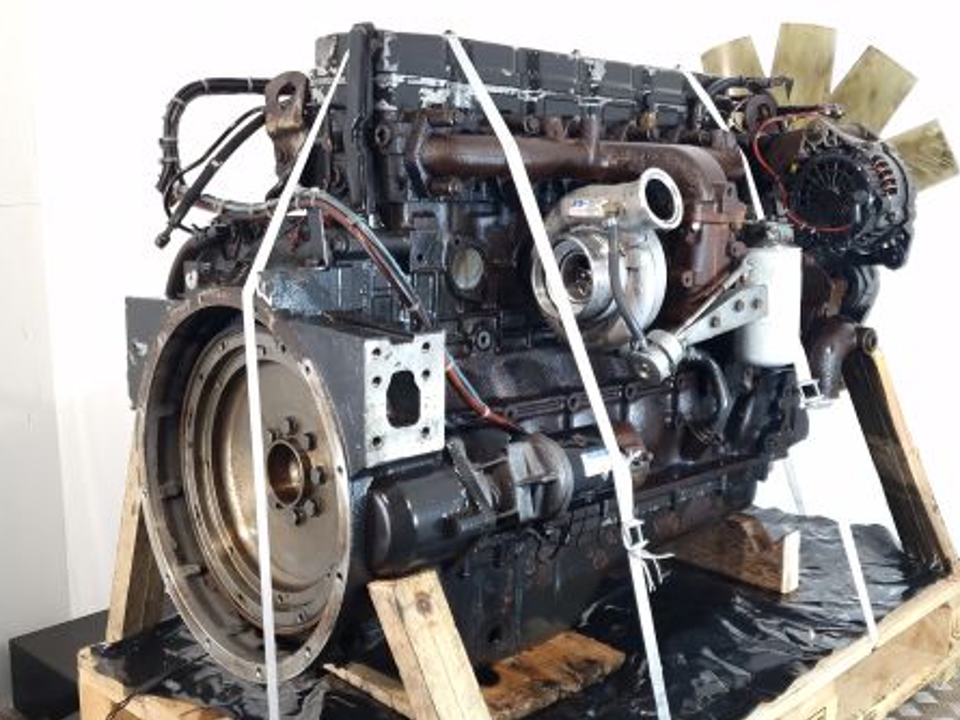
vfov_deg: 45.5
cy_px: 347
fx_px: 860
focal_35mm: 31
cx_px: 531
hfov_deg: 58.2
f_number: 1.8
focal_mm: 6.4
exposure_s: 1/50
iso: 125
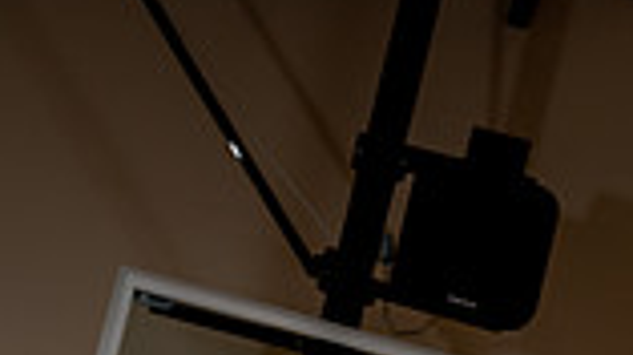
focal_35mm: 99
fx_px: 1660
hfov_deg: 21.6
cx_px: 274
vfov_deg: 10.5
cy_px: 851
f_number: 5.6
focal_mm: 33
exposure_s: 1/250
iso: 200
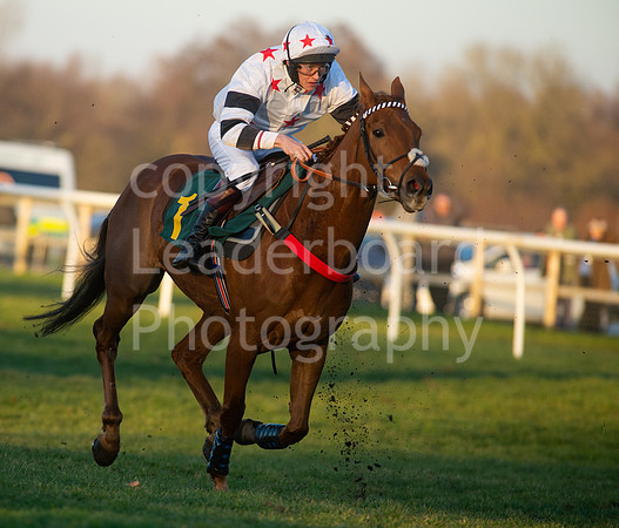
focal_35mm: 372
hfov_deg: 5.1
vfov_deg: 4.3
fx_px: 6996
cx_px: 199
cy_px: 279
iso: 1000
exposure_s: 1/2000
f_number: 5.6
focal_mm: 300
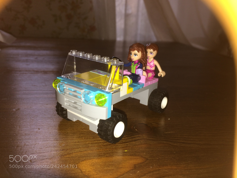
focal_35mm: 29
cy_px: 89
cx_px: 118
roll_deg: -3.4
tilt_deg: -19.4
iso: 32
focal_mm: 4.15
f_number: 2.2
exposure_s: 1/112
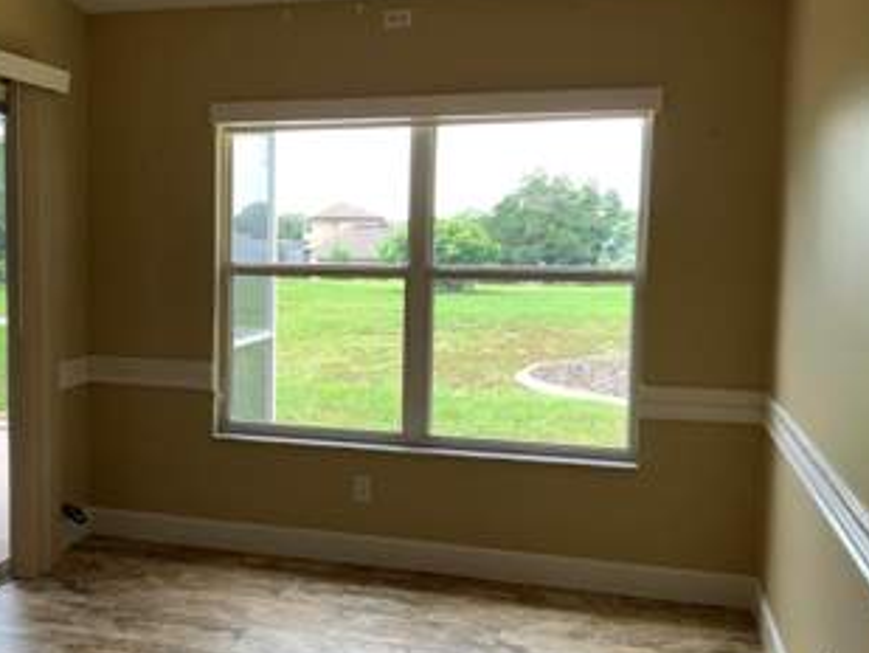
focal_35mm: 45
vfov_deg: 32.2
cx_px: 231
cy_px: 341
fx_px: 1130
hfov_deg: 41.0
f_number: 1.8
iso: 20
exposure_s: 1/120
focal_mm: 3
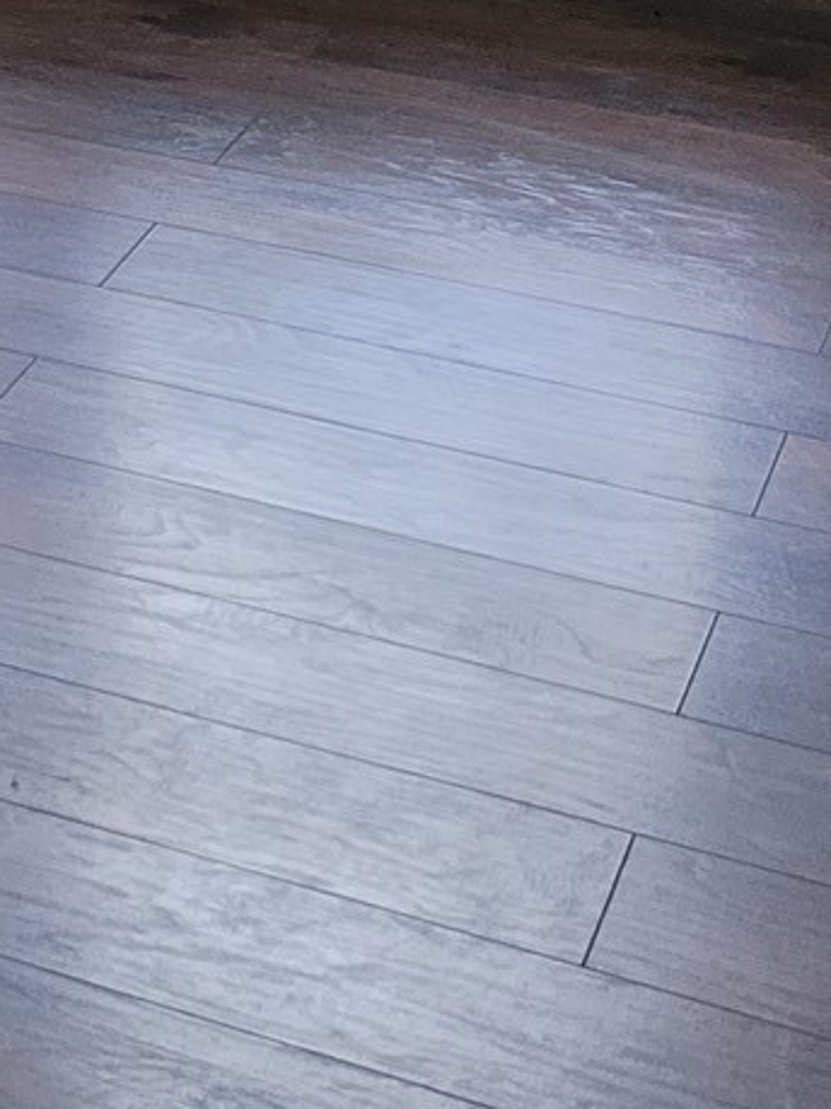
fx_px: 3715
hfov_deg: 11.8
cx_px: -643
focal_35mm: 116
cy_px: -493
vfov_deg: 15.8
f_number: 1.8
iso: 320
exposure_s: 1/119
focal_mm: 5.4
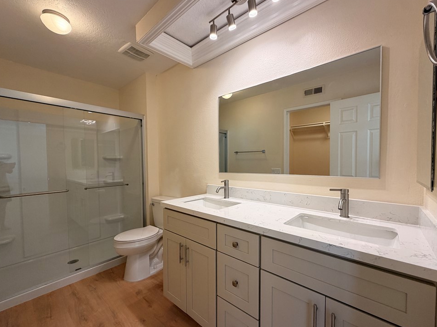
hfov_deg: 98.2
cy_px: 168
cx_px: 221
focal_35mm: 15
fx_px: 189
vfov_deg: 81.7
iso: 125
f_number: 2.2
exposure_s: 1/120
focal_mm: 2.22
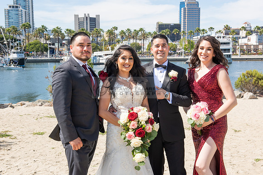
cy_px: 88
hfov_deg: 39.6
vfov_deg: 27.0
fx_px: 365
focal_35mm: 50
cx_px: 132
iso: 200
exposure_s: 1/200
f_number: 11
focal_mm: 50
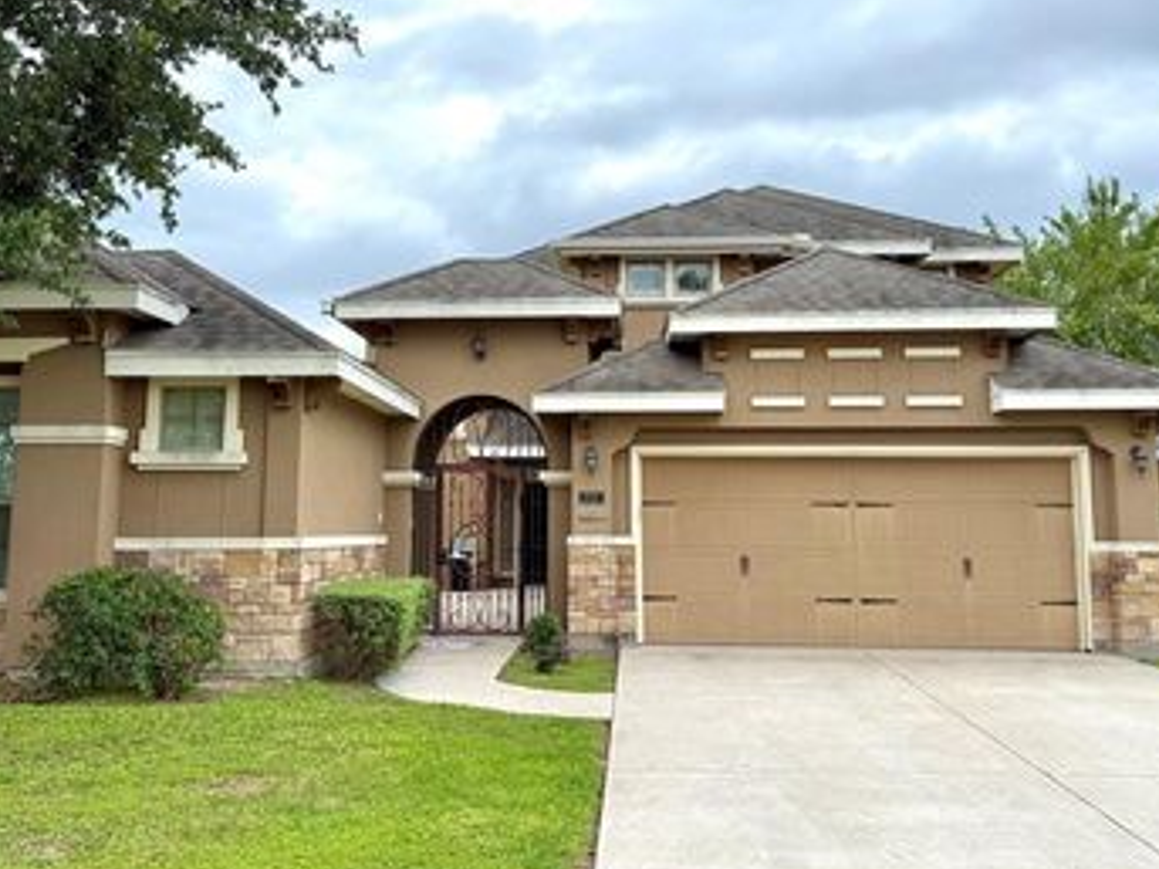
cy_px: 363
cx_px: 541
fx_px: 1171
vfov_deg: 40.6
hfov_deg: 52.6
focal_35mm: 35
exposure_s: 1/2801
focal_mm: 6.76
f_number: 1.78
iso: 100
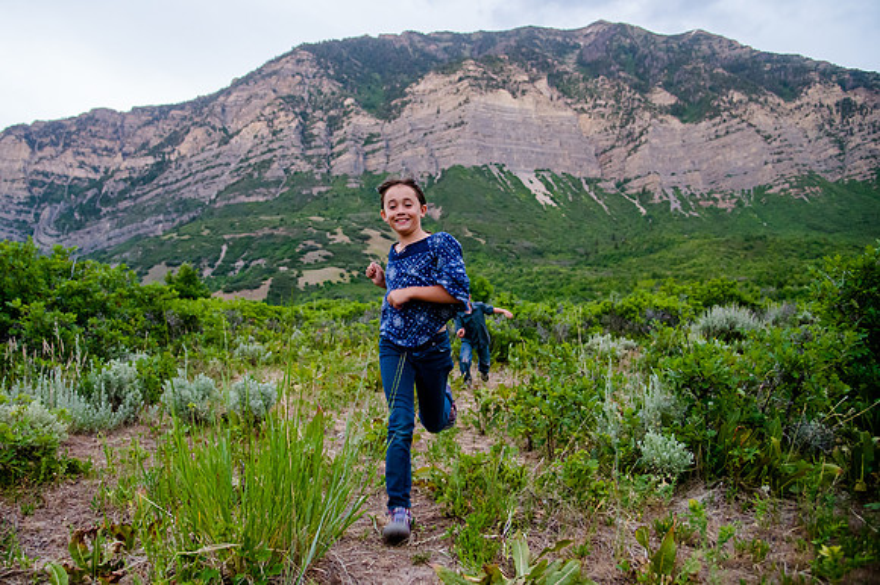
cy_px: 262
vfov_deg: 45.6
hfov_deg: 64.3
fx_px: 696
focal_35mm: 28
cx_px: 375
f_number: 4
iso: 2500
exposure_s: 1/250
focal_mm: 24
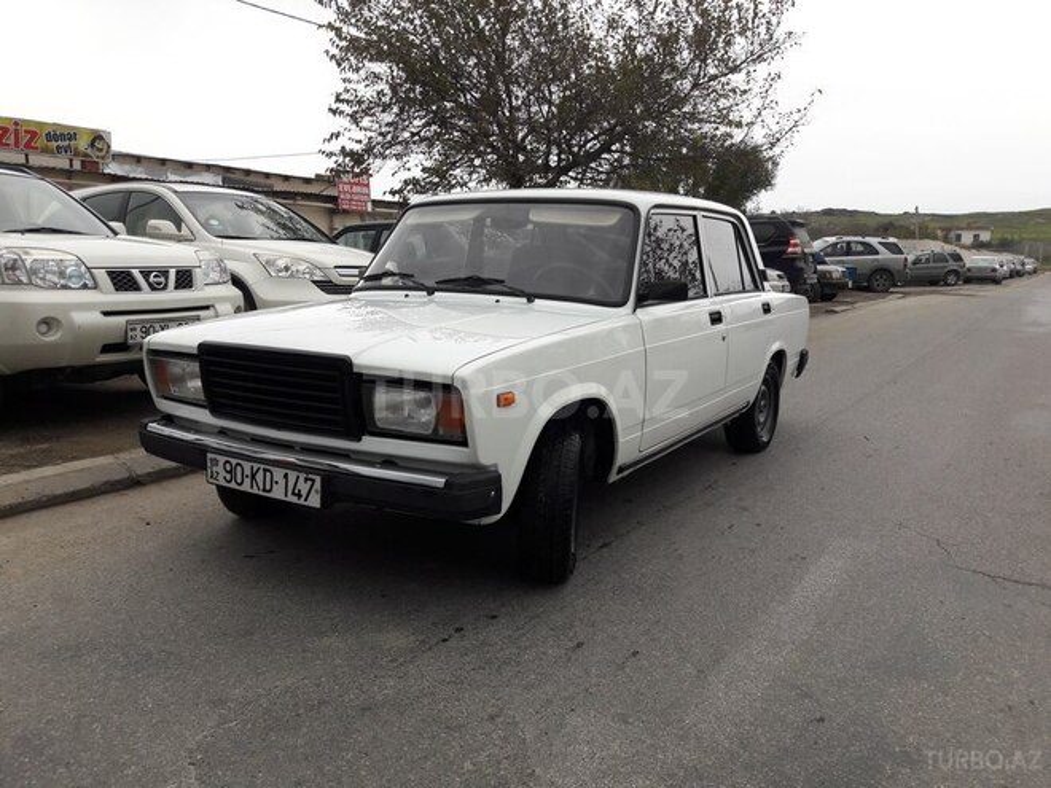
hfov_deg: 63.4
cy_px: 394
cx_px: 526
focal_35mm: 28
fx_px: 850
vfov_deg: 49.7
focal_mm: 3.7
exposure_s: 1/214
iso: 40
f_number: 1.9
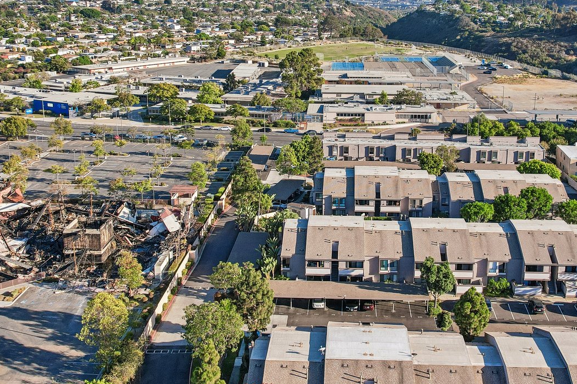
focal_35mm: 43
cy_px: 127
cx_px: 316
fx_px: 689
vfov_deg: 30.9
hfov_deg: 45.4
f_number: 2.8
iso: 120
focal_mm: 8.4
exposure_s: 1/1250
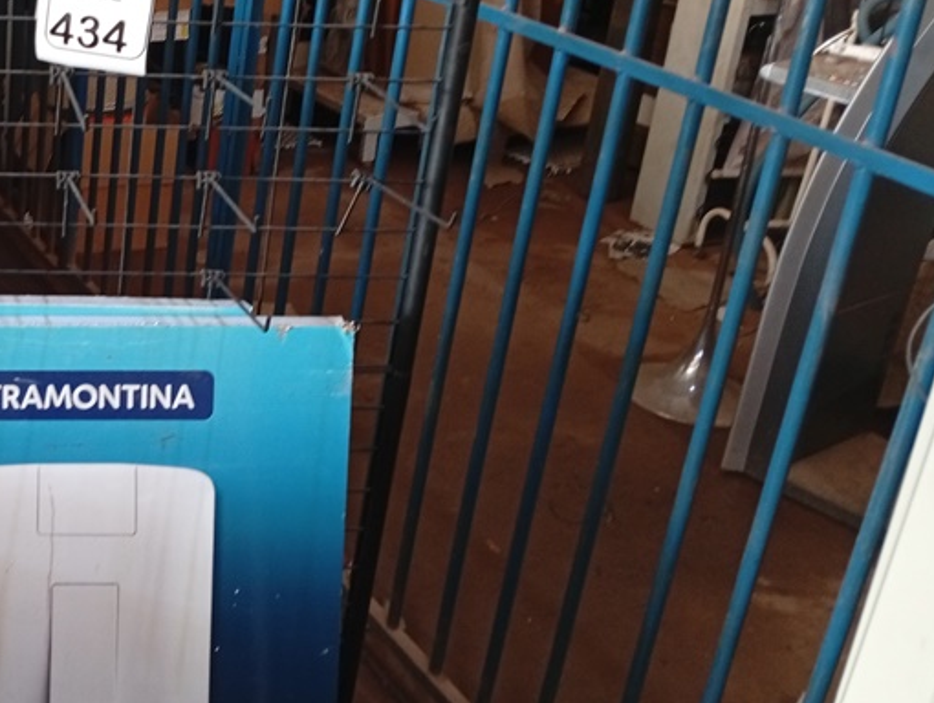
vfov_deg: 27.0
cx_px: 15
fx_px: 1459
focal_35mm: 54
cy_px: 267
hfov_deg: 32.8
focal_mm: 3.98
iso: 661
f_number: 1.8
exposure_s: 1/20
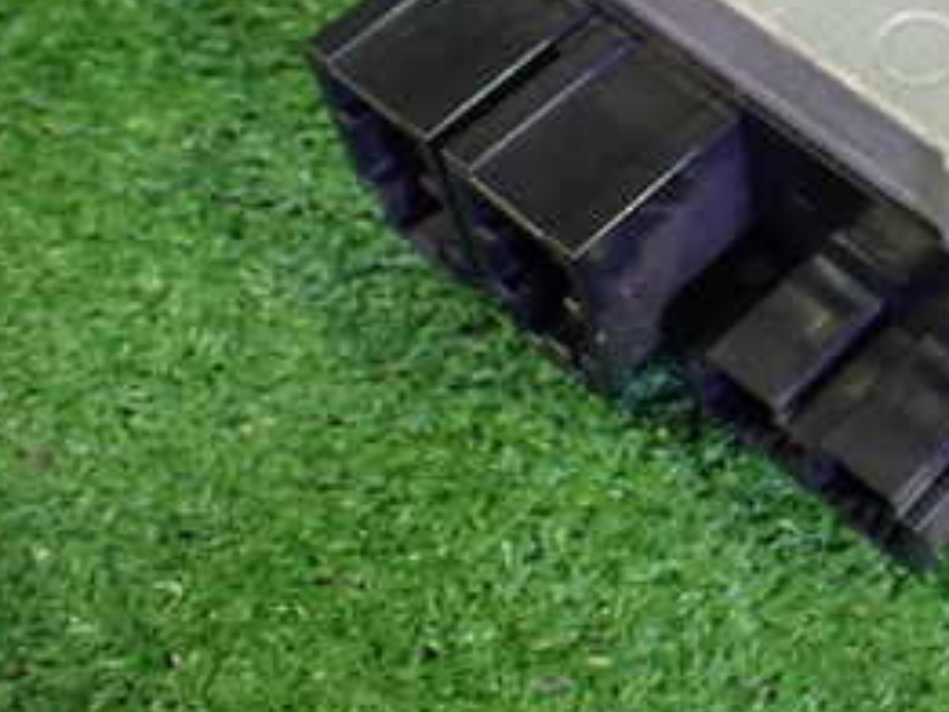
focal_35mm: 69
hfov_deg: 26.0
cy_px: 11
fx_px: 1893
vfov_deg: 20.7
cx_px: 1040
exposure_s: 1/40
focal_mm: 5.4
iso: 800
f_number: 2.3
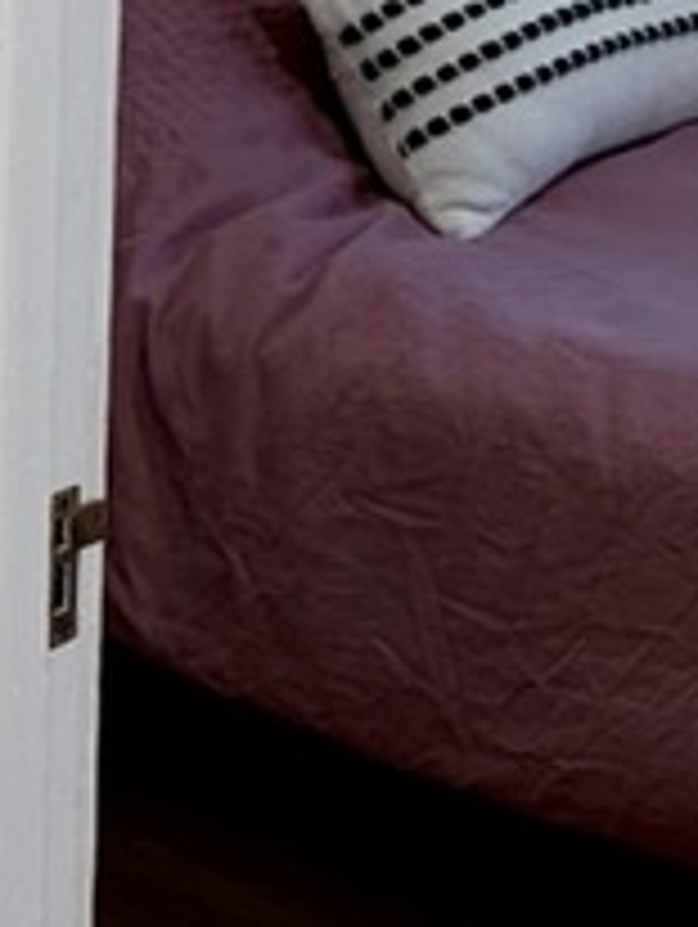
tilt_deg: -7.6
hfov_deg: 10.6
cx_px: 968
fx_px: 3649
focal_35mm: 136
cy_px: -436
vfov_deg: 13.7
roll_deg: -3.2
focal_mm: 5.96
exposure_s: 1/121
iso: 80
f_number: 1.6
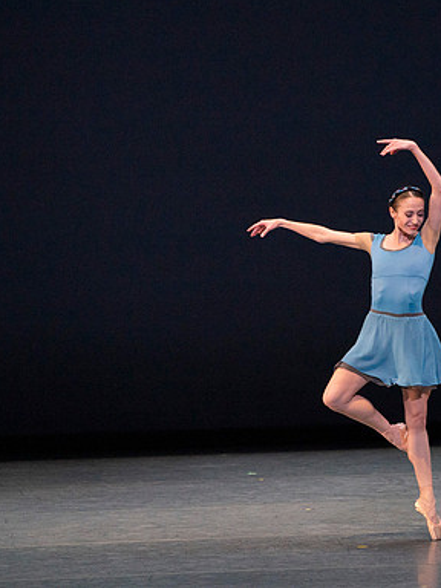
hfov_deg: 3.2
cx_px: 303
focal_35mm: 466
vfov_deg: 4.3
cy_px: 293
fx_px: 7916
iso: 6400
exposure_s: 1/400
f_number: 7.1
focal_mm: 321
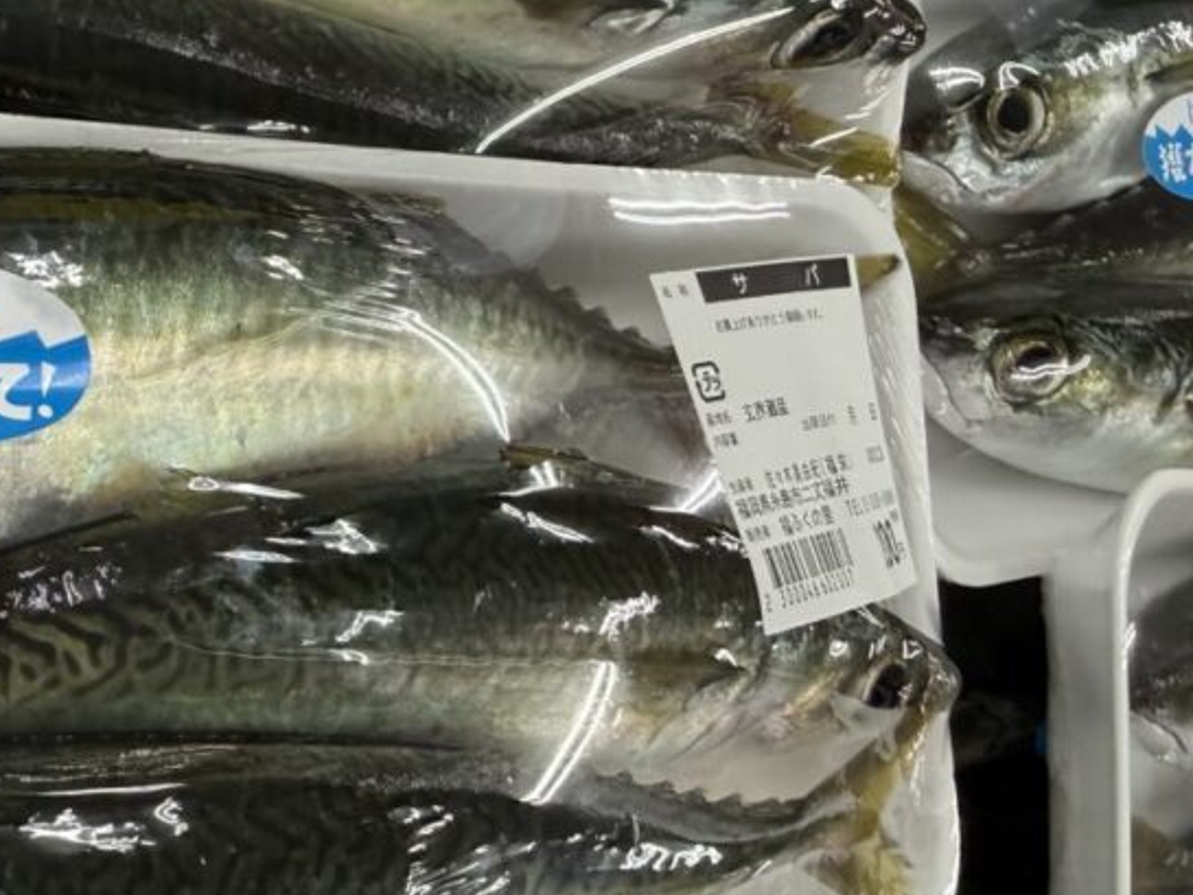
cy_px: 263
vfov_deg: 30.5
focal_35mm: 47
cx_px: 119
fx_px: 1620
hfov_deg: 37.7
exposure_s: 1/120
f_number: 2.2
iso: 250
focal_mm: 2.22
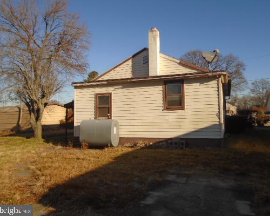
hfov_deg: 62.1
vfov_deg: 51.5
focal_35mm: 28
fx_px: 224
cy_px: 105
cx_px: 146
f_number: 8
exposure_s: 1/200
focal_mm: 4.6
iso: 100
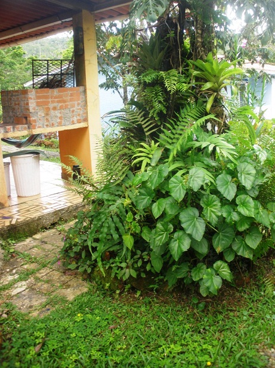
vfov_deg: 51.4
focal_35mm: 36
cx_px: 138
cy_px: 184
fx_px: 381
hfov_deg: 39.6
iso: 64
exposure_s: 1/60
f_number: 3.5
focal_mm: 6.3
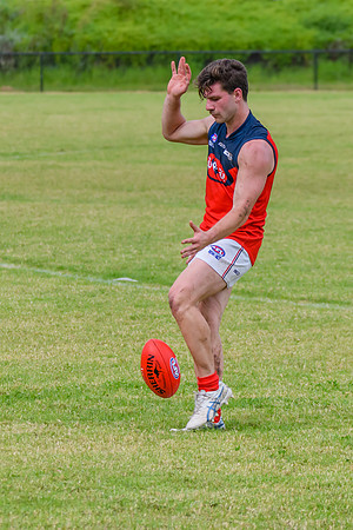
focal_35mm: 358
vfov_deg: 5.8
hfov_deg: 3.8
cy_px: 231
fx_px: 5267
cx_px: 200
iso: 800
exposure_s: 1/2000
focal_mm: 150
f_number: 5
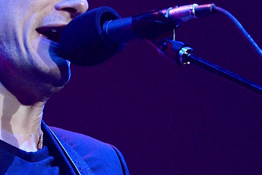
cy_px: 216
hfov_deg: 3.9
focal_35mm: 529
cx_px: 95
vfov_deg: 2.6
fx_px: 3850
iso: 2500
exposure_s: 1/320
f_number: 5
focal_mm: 125
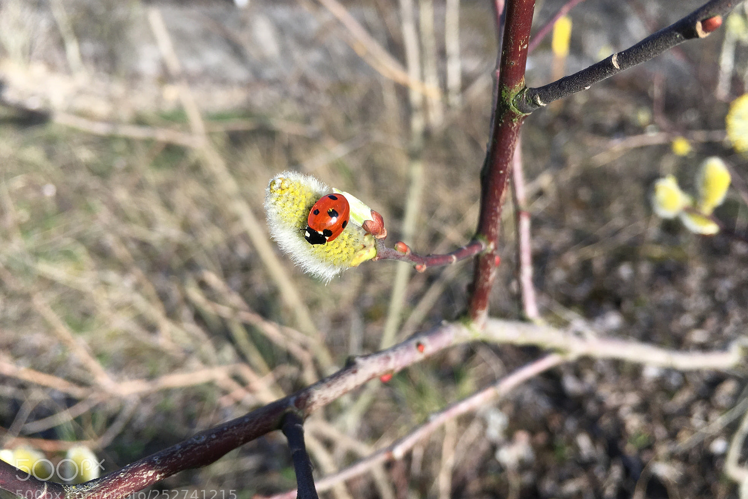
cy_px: 245
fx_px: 644
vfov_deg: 42.3
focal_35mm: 31
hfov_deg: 60.3
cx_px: 370
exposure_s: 1/663
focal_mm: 4.15
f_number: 2.2
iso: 25
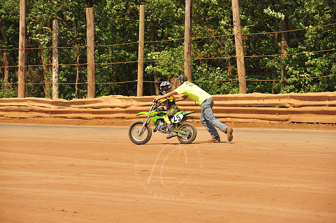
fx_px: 1866
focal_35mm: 200
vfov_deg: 6.9
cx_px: 168
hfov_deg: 10.3
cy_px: 112
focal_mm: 200
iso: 200
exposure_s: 1/400
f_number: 9
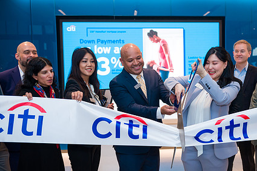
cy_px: 104
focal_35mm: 52
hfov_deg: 37.8
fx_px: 371
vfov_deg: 25.9
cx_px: 170
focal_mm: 38
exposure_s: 1/200
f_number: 4
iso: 800
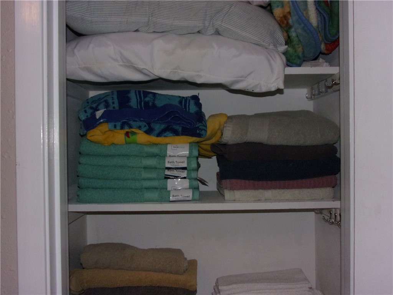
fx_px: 375
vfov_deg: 42.9
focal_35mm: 33
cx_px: 196
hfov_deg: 55.4
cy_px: 148
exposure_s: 1/34
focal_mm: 5.9
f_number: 3.7
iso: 200
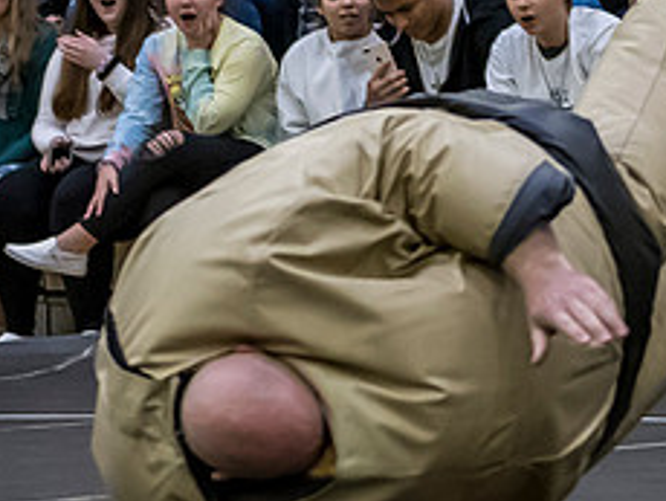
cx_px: 33
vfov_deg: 4.4
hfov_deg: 5.8
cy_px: 499
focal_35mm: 341
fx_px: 6568
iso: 2500
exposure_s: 1/1000
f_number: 2
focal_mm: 45
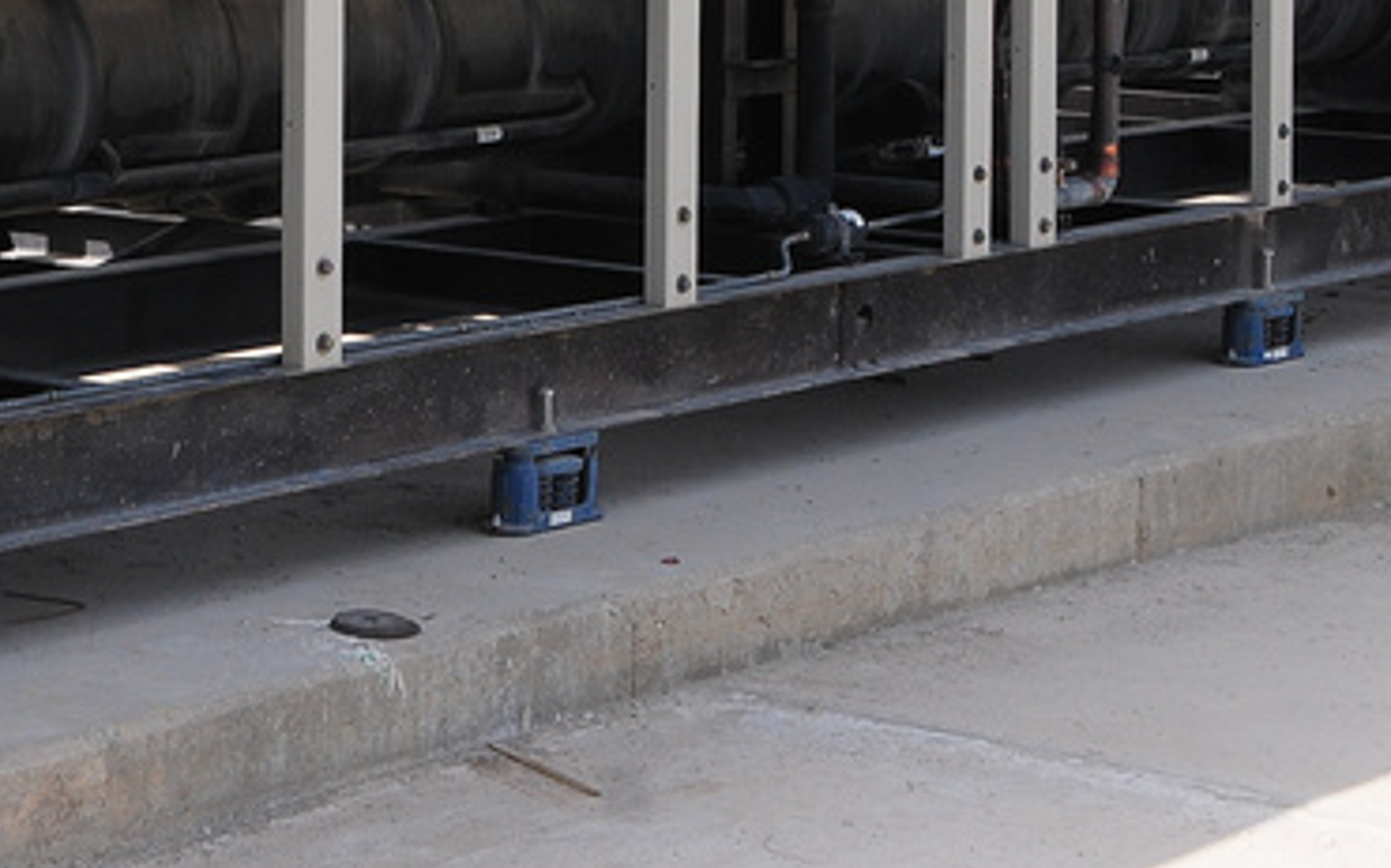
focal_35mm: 110
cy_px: -361
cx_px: 49
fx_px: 4169
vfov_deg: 11.5
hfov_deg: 18.5
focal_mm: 26
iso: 250
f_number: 9
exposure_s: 1/320
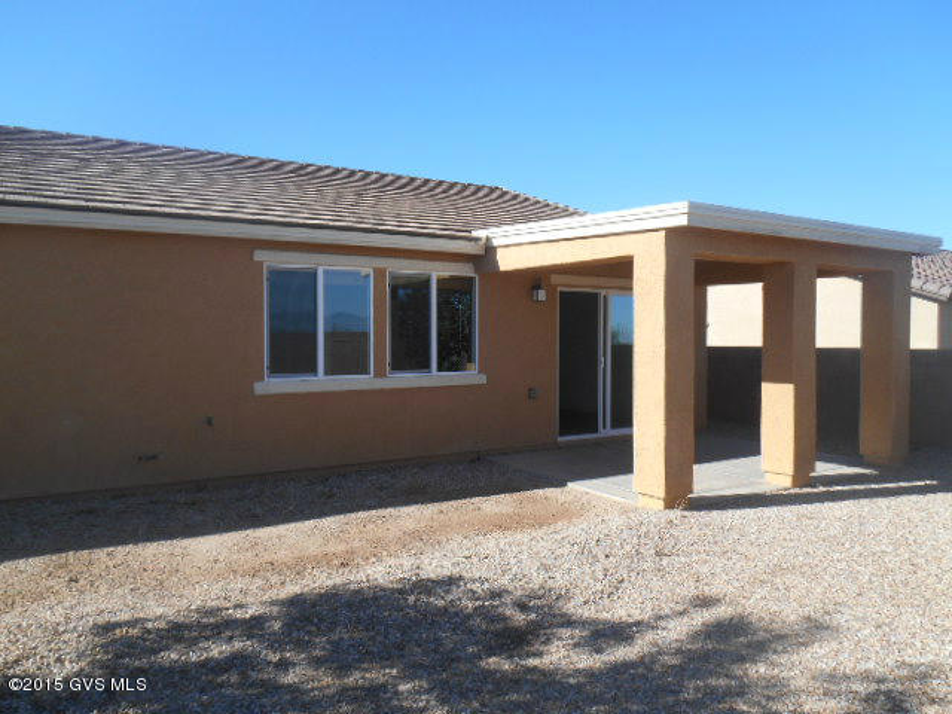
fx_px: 715
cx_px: 476
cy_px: 357
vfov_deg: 53.1
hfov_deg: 67.3
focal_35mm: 26
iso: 80
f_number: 3.4
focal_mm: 4.7
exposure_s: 1/640
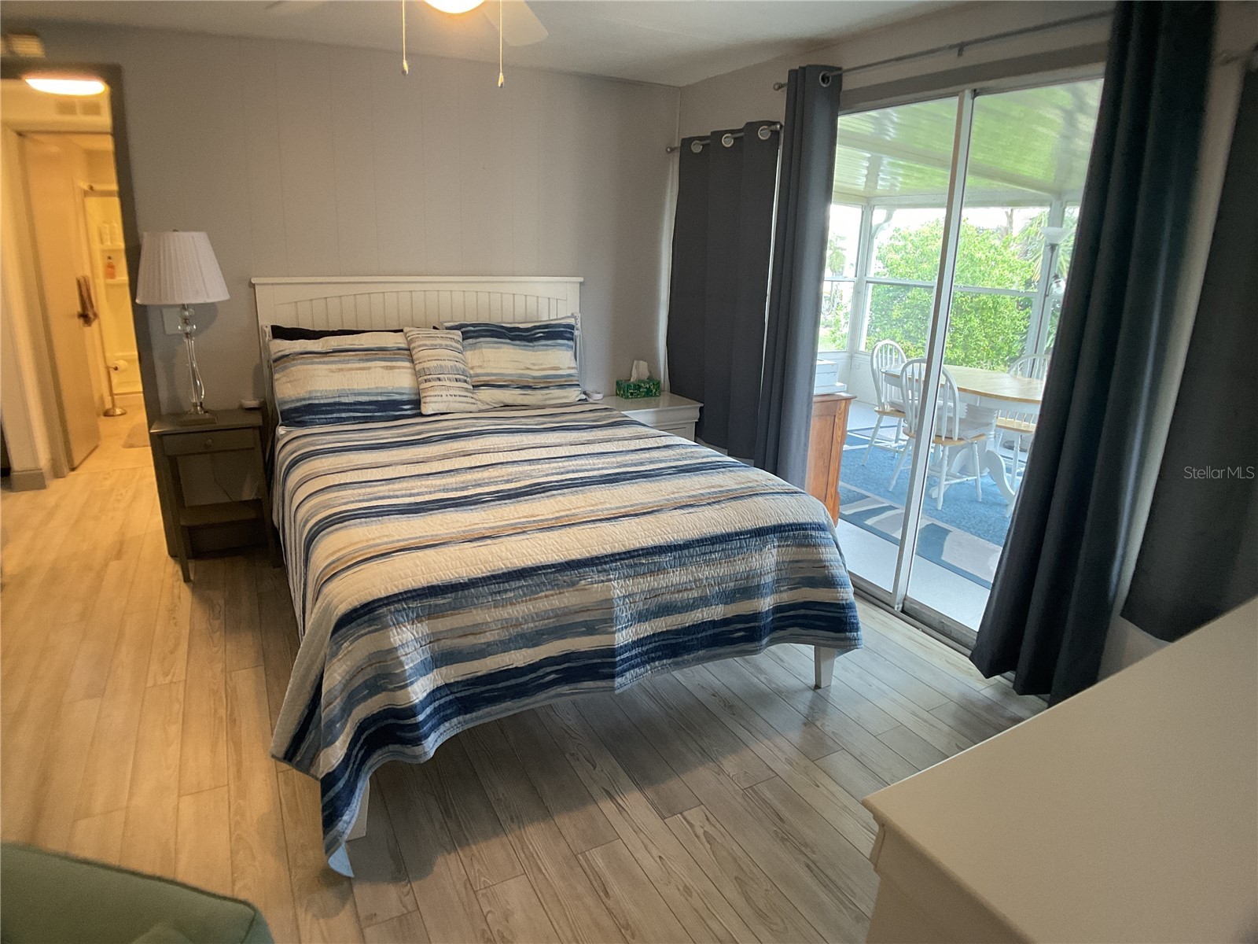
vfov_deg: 48.2
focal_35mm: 29
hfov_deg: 61.7
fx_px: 1054
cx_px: 629
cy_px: 472
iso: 100
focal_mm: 3
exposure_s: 1/60
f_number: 1.8
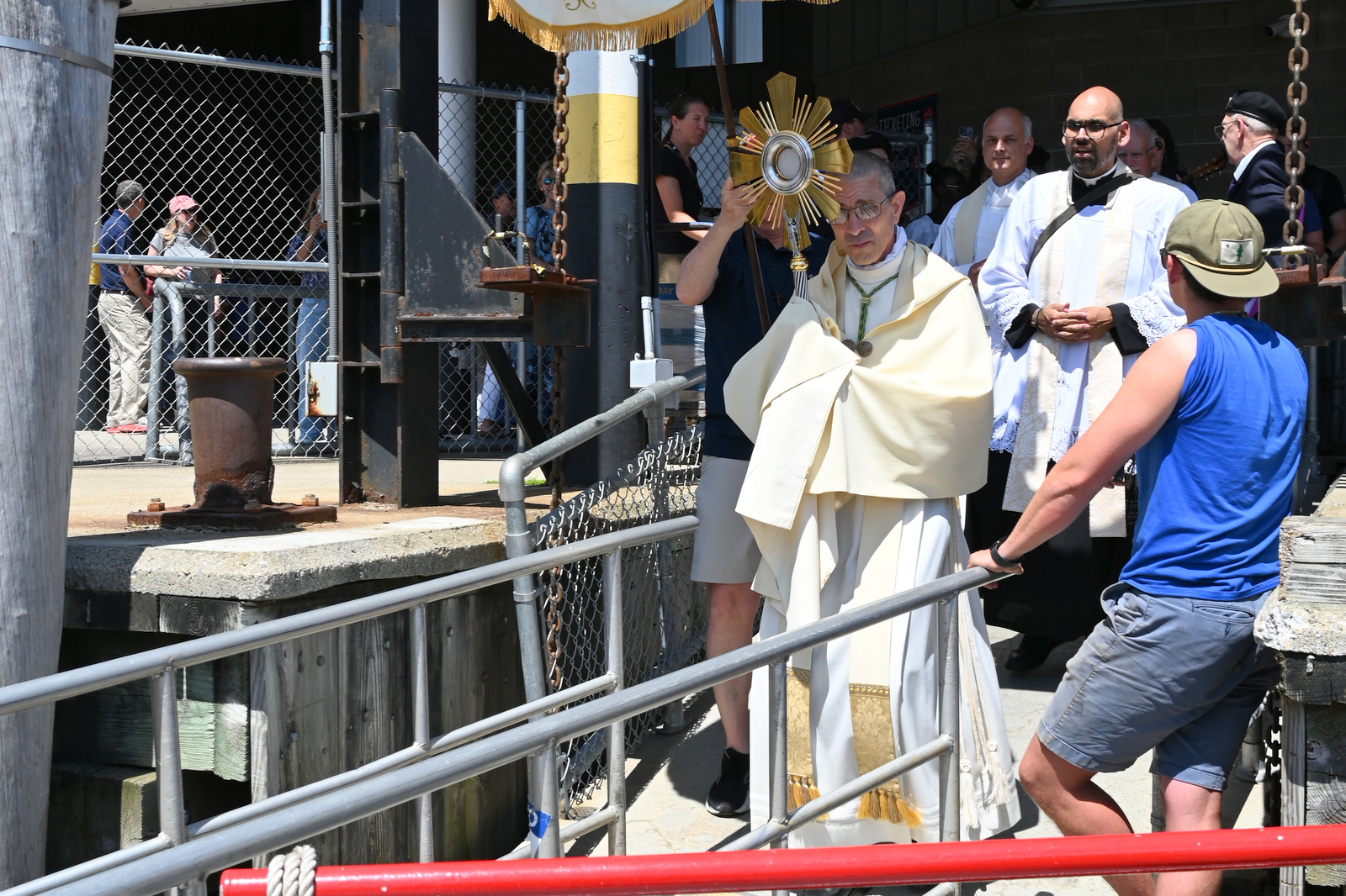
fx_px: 1159
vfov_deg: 42.3
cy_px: 448
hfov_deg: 60.3
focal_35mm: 31
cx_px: 673
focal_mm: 31
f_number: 10
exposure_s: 1/125
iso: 100
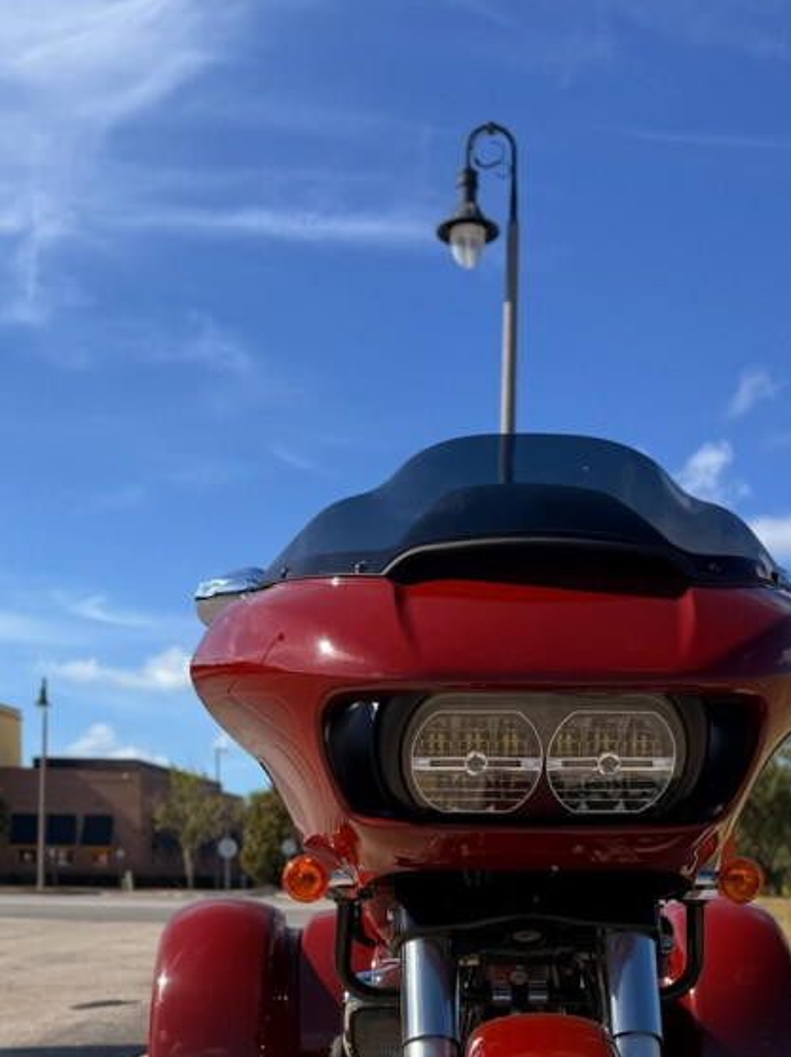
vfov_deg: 37.6
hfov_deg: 31.4
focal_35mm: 46
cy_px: 1011
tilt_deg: -4.2
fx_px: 1403
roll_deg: -0.9
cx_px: 455
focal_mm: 6.76
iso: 80
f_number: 1.78
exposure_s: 1/2801
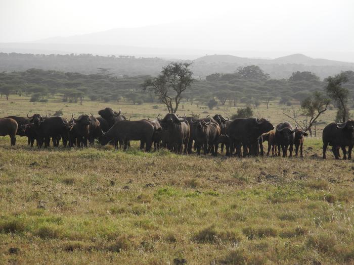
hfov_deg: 11.4
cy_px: 132
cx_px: 177
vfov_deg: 8.6
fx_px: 1769
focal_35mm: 173
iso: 100
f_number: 5.6
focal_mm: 37
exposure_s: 1/400
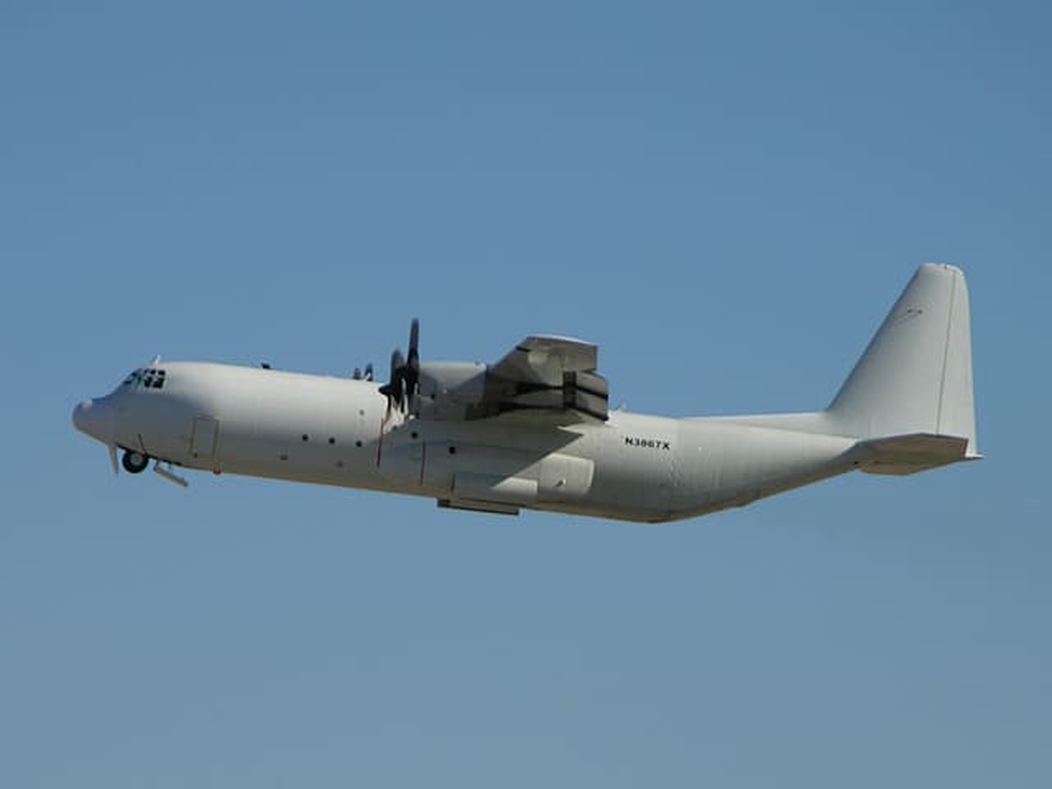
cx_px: 526
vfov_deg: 5.3
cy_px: 394
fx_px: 8509
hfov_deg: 7.1
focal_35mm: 280
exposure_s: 1/847
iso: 50
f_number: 4.2
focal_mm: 71.2
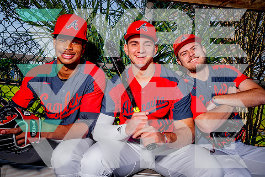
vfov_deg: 42.3
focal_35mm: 31
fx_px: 228
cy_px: 88
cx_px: 132
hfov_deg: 60.3
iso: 200
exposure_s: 1/125
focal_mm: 31
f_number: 11
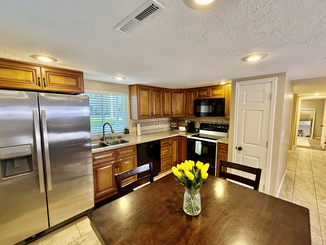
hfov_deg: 98.1
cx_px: 171
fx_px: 141
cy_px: 124
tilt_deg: -5.6
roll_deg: -0.2
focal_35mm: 15
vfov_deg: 81.8
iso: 250
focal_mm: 2.22
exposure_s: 1/60
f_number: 2.2
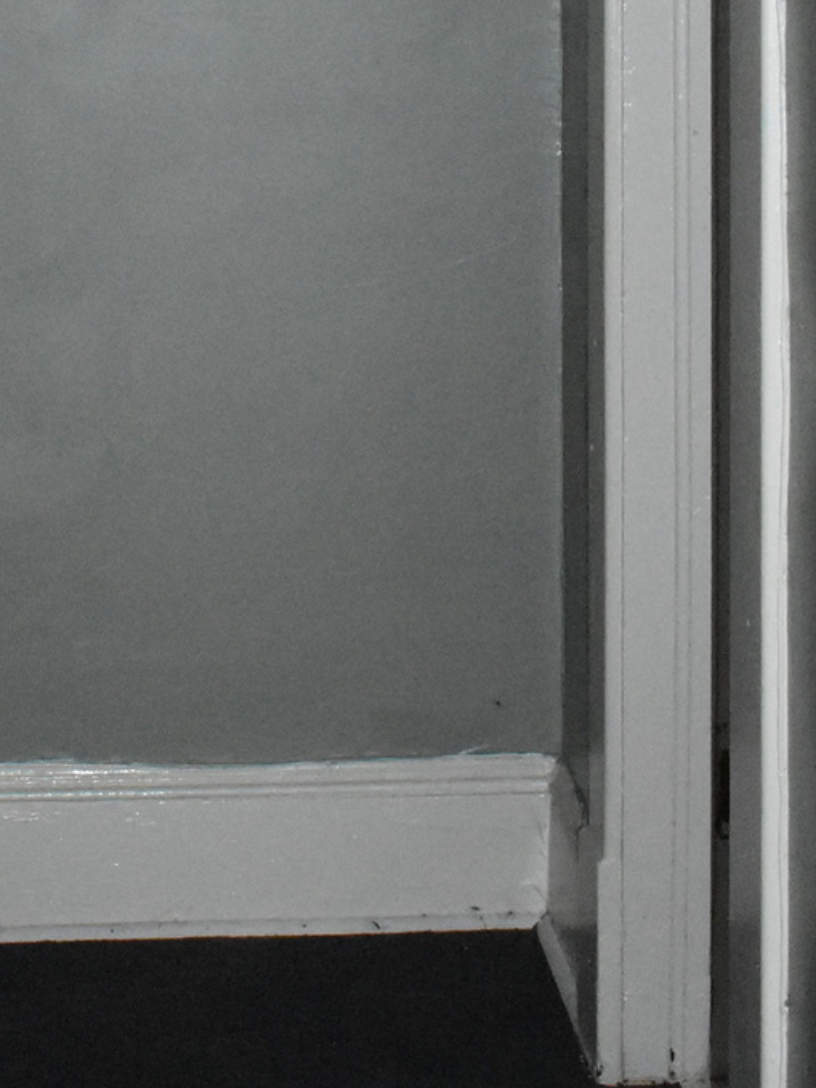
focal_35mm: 113
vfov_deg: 17.1
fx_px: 3541
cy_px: -3
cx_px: 120
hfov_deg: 13.1
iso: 5600
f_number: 3.8
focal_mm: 23
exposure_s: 1/60
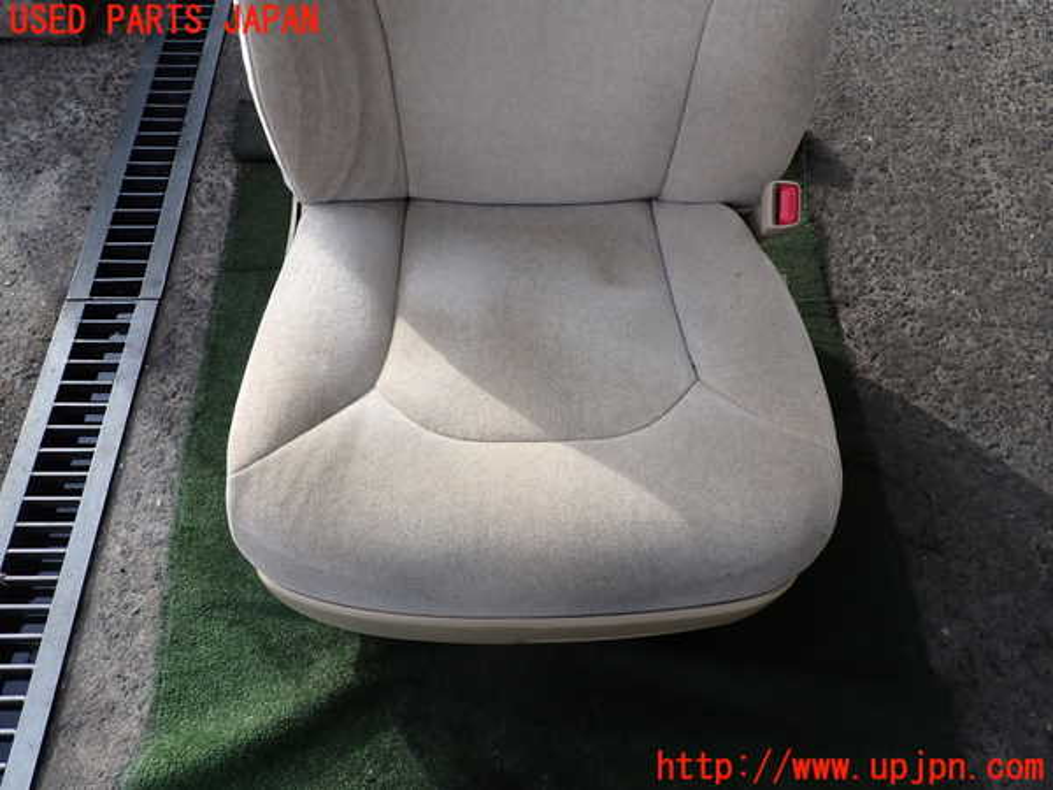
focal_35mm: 25
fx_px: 760
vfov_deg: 54.9
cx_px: 526
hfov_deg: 69.4
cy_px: 395
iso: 100
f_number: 2.8
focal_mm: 4.5
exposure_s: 1/640
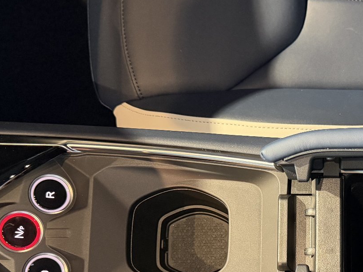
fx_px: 556
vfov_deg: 27.0
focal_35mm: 53
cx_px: 325
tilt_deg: -81.4
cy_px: 213
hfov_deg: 34.2
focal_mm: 6.76
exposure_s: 1/50
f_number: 1.78
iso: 800
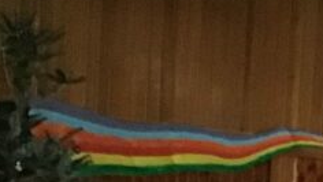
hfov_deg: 11.8
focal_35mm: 160
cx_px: 672
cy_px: 554
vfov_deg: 6.8
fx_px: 1371
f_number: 2.4
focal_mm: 3.3
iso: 200
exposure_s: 1/25
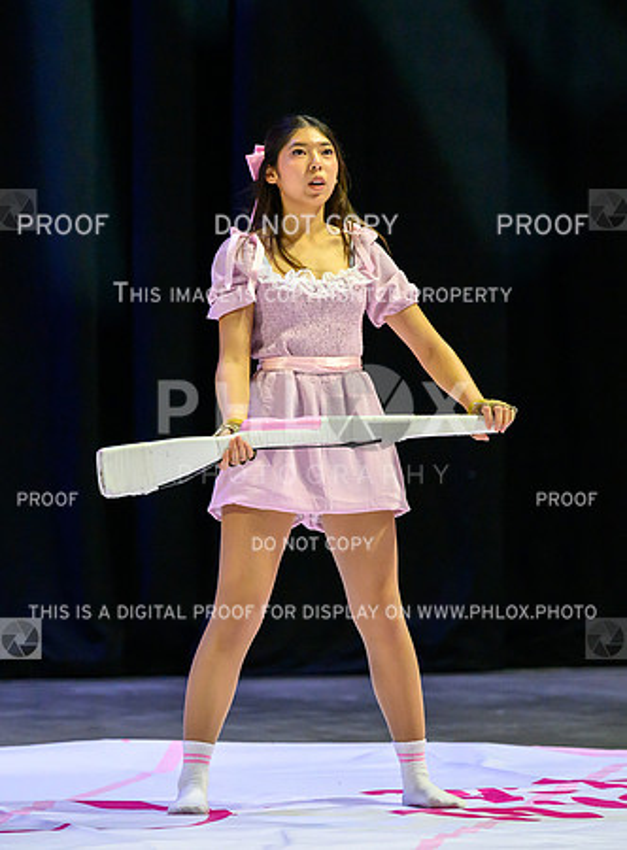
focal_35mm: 336
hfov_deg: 4.4
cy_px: 411
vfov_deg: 5.9
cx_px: 256
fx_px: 8203
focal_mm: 190
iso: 3200
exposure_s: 1/1000
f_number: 2.8
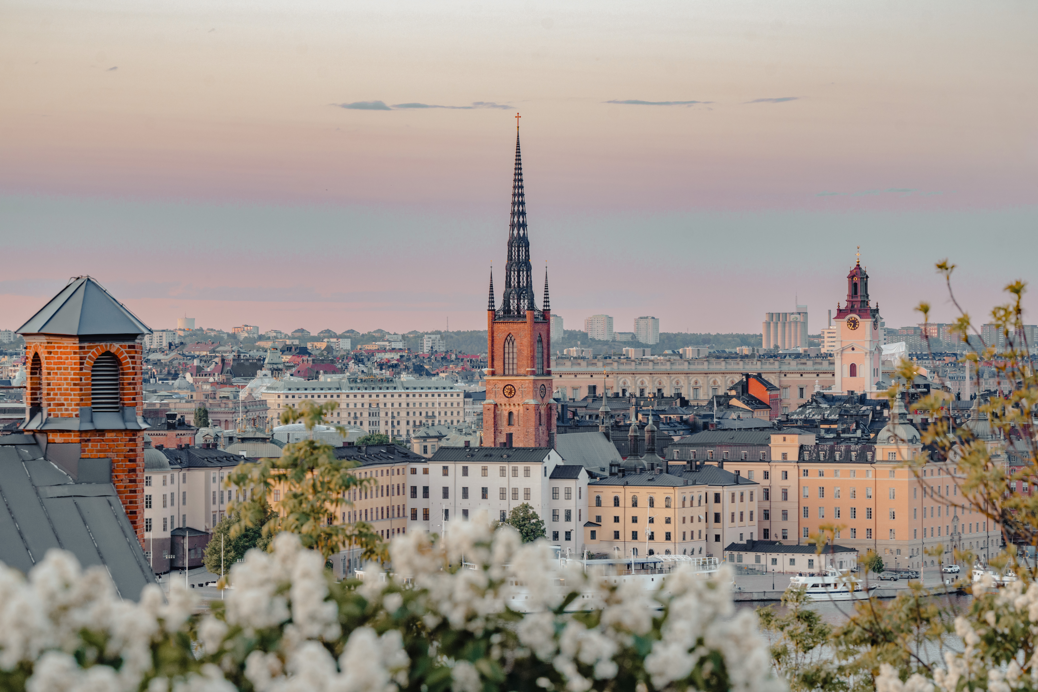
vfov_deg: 9.6
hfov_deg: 14.3
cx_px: 519
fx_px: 4123
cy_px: 346
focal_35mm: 143
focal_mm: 143
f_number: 8
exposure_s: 1/30
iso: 250
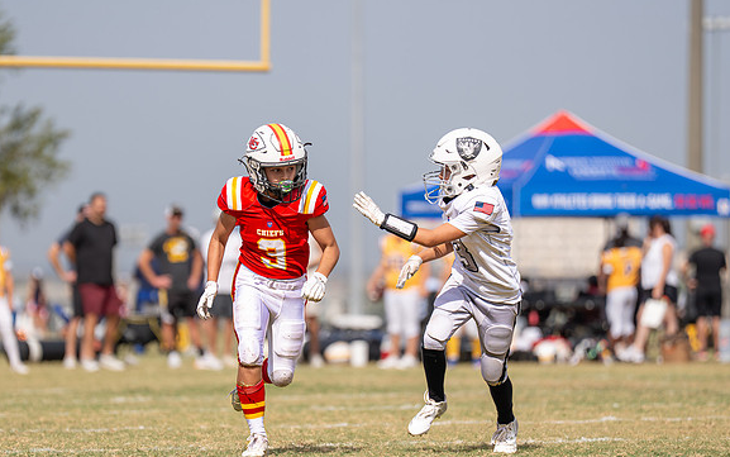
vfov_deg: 4.2
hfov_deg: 6.7
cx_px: 303
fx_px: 6249
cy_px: 278
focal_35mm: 314
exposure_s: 1/5000
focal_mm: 200
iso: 160
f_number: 2.8
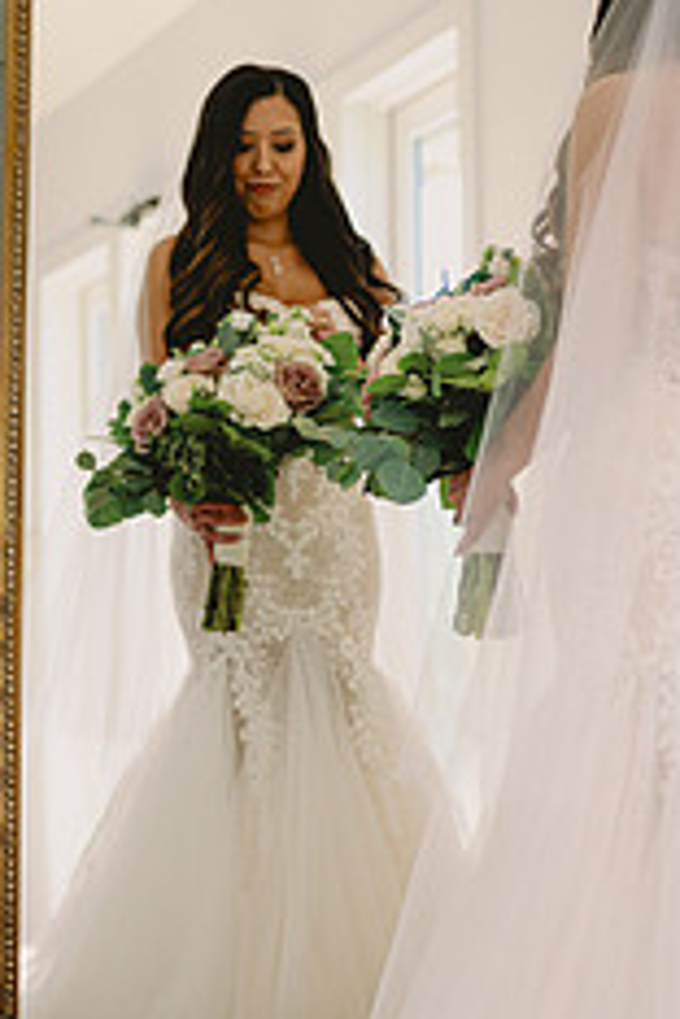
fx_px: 2720
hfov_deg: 14.2
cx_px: 499
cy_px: 644
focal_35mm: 96
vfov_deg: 21.2
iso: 320
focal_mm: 50
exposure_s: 1/500
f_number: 2
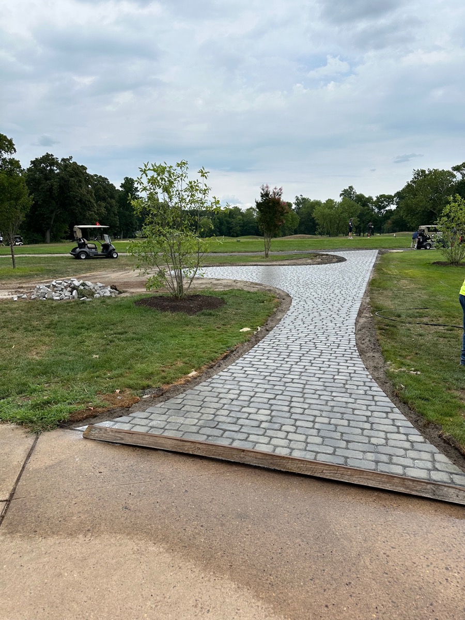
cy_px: 310
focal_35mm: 24
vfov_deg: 71.6
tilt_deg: -9.6
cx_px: 232
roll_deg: -0.6
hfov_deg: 56.8
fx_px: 430
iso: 80
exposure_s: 1/4545
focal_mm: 6.86
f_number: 1.78
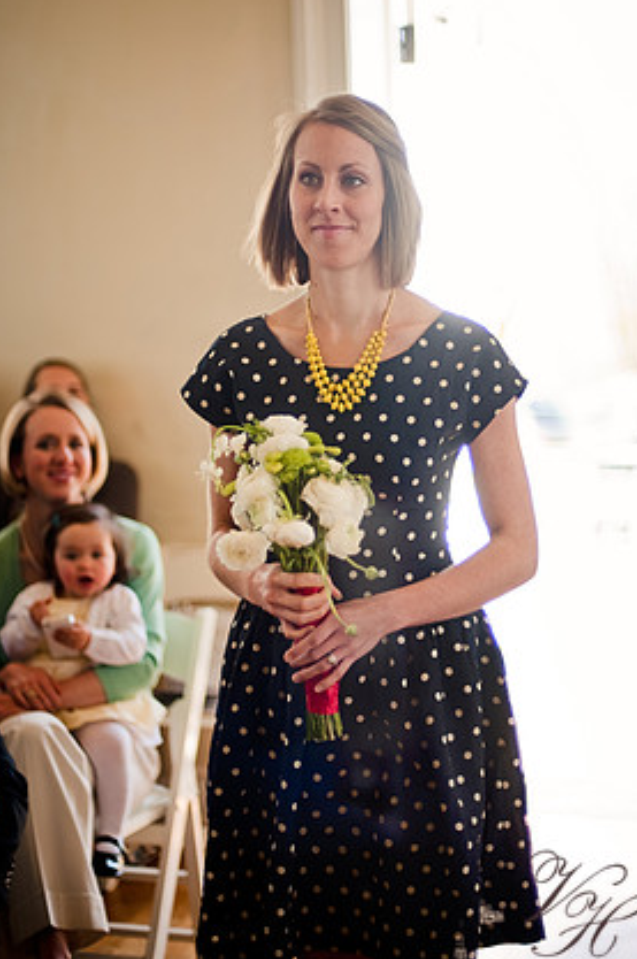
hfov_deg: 25.0
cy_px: 485
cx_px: 332
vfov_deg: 36.9
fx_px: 1437
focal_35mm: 54
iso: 200
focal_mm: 50
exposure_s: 1/320
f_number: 1.4
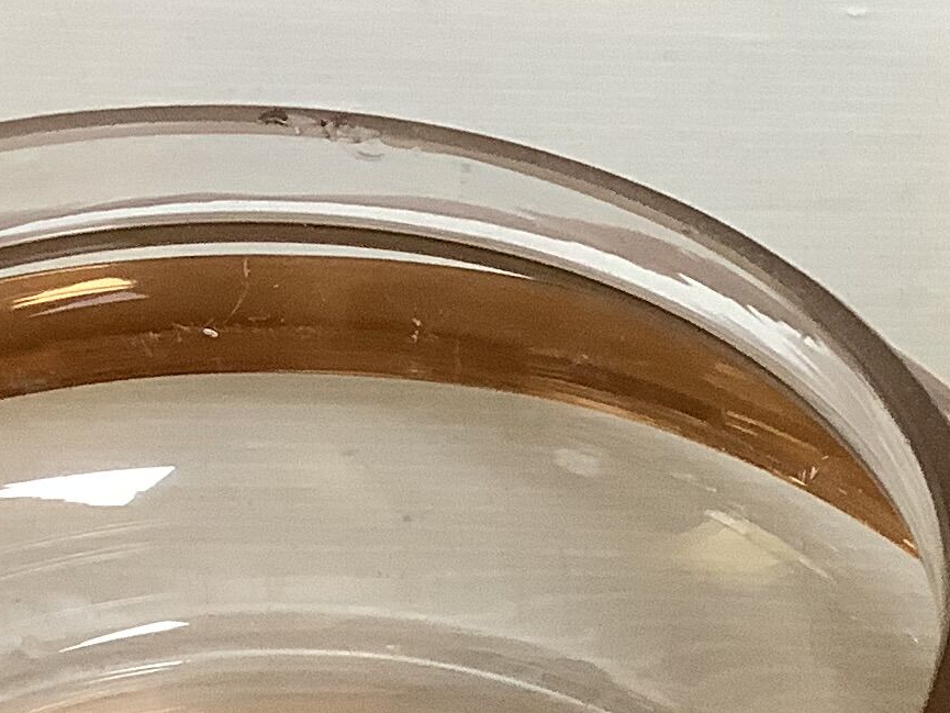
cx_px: 813
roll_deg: -4.2
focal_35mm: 117
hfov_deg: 16.6
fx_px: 3211
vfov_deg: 12.4
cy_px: 857
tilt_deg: -43.7
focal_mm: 3.3
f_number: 2.4
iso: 125
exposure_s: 1/50
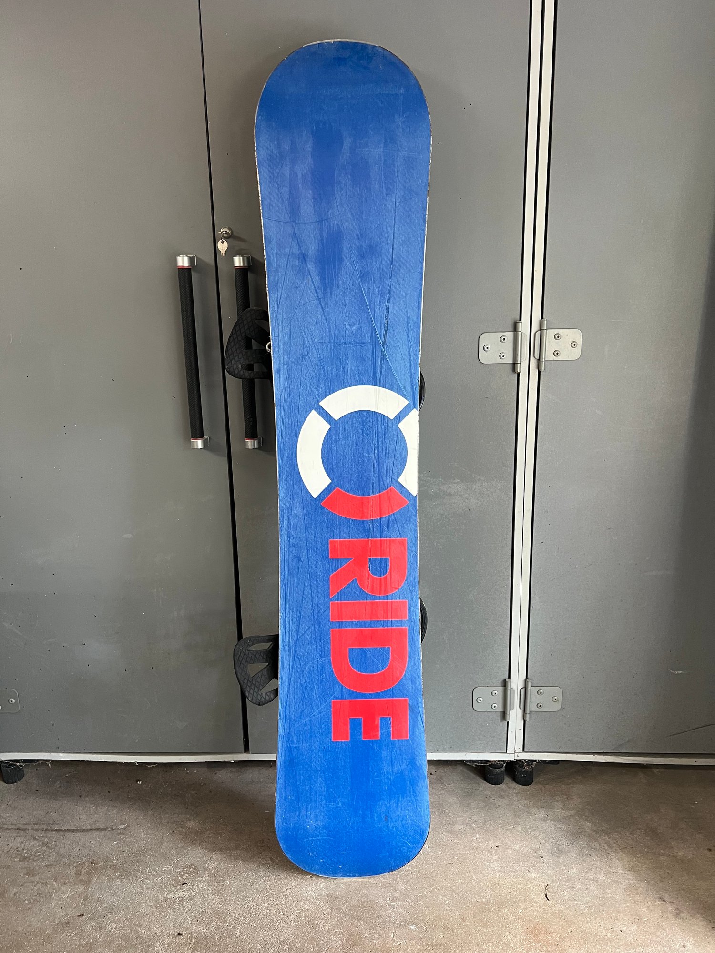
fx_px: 716
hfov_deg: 53.1
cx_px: 358
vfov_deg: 67.3
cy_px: 476
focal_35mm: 26
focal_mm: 5.7
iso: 250
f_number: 1.5
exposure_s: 1/60
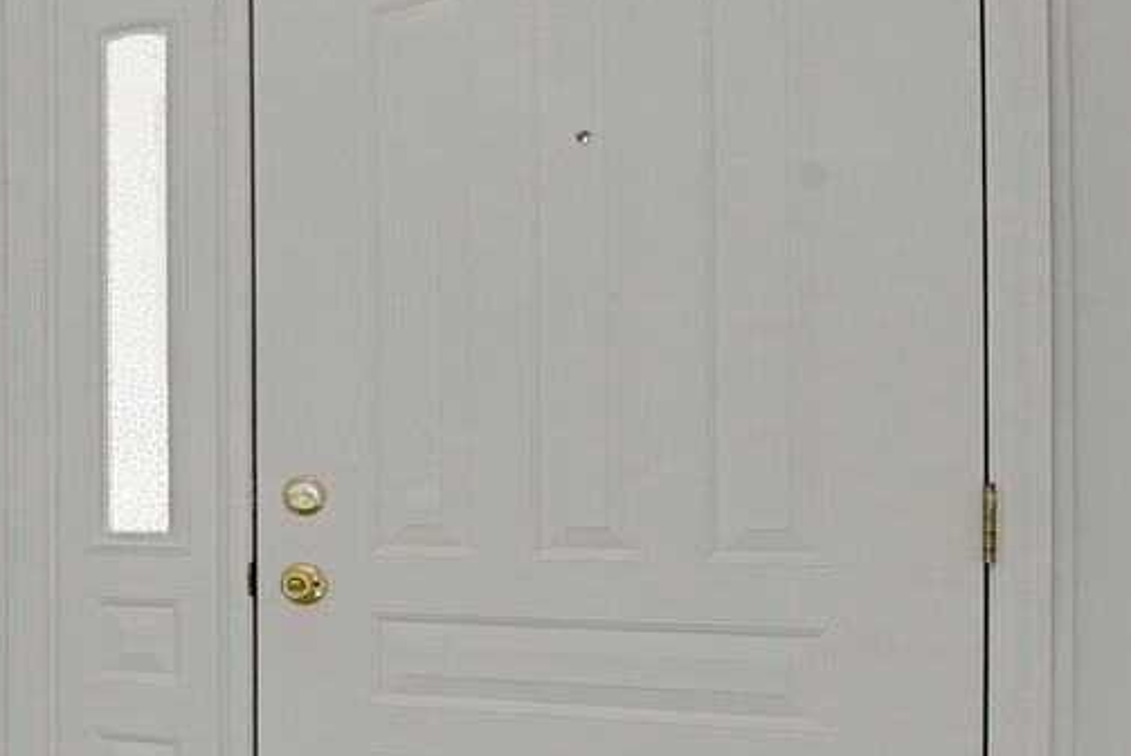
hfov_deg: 26.1
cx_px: -601
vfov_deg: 25.0
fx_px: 1697
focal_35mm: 54
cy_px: 466
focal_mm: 17
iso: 250
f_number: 8
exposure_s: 1/1.25
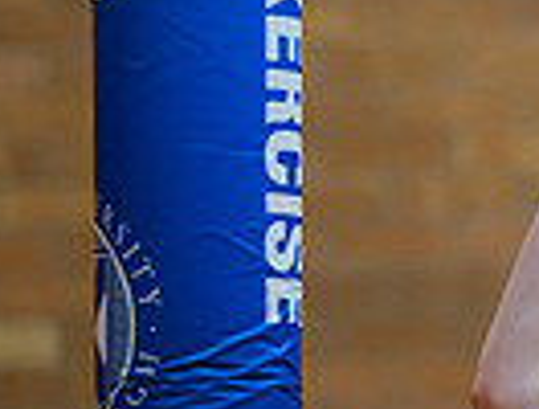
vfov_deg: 1.8
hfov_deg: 2.4
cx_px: 859
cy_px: 256
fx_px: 12674
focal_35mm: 811
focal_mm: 170
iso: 5000
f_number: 2.8
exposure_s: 1/1000
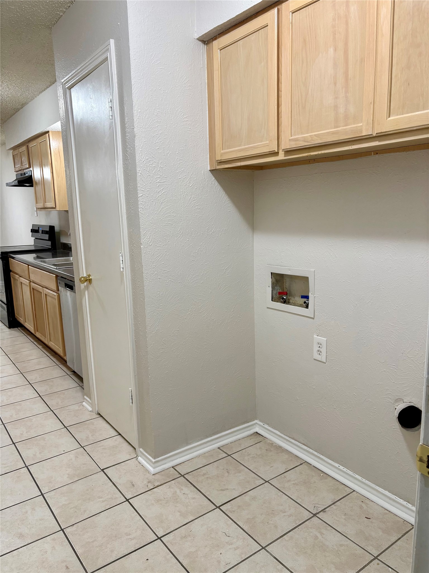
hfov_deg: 53.1
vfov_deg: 67.3
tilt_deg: -9.5
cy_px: 286
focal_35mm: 26
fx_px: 430
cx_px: 214
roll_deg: +1.3
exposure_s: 1/60
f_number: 1.6
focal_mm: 5.96
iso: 125
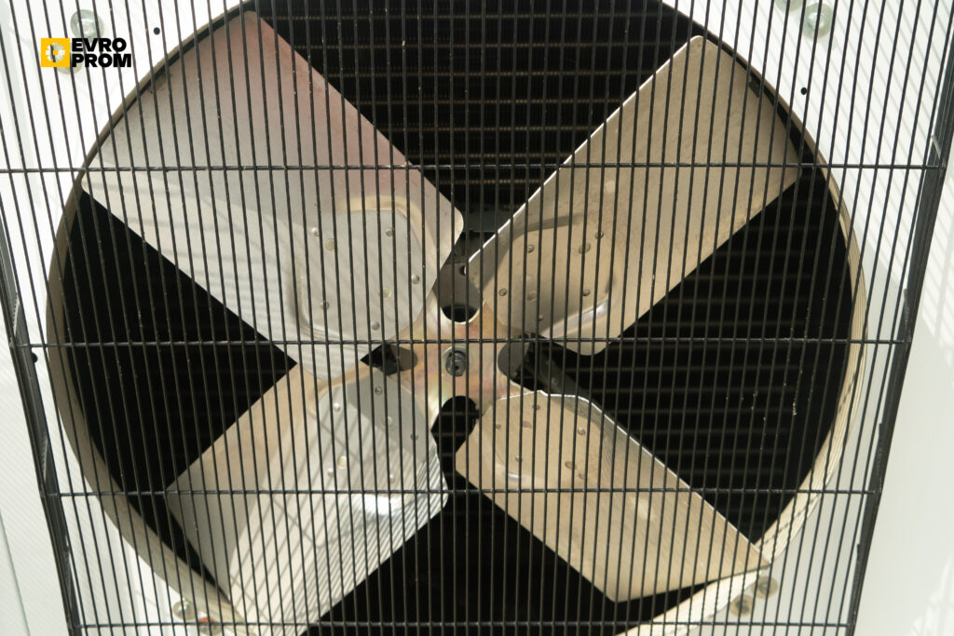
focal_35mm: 33
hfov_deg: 57.2
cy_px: 318
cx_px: 477
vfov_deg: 40.0
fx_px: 875
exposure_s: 1/640
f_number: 5.6
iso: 640
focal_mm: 33
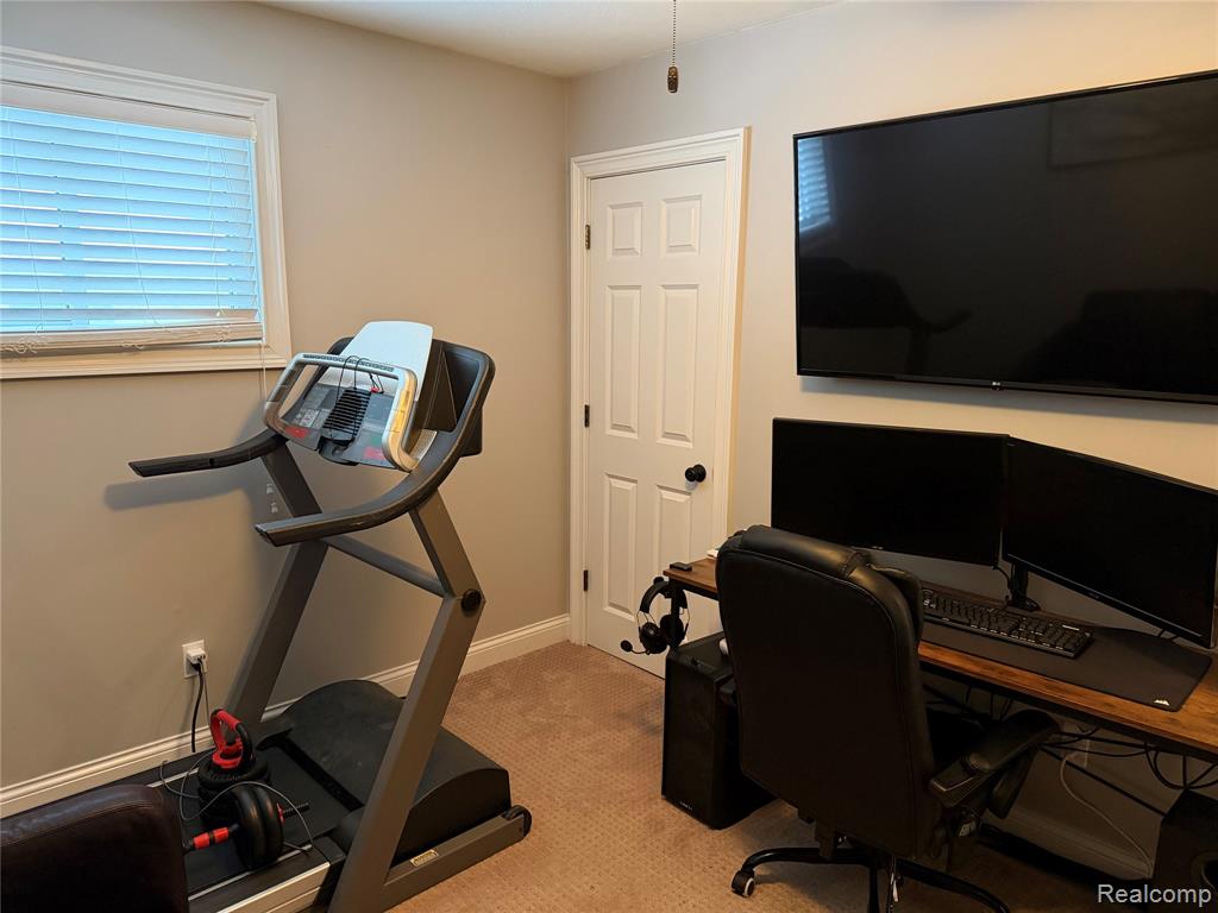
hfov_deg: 71.6
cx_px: 609
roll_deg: +0.0
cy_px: 456
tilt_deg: -10.2
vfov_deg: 56.8
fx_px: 844
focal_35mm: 24
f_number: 1.78
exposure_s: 1/40
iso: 640
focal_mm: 6.76
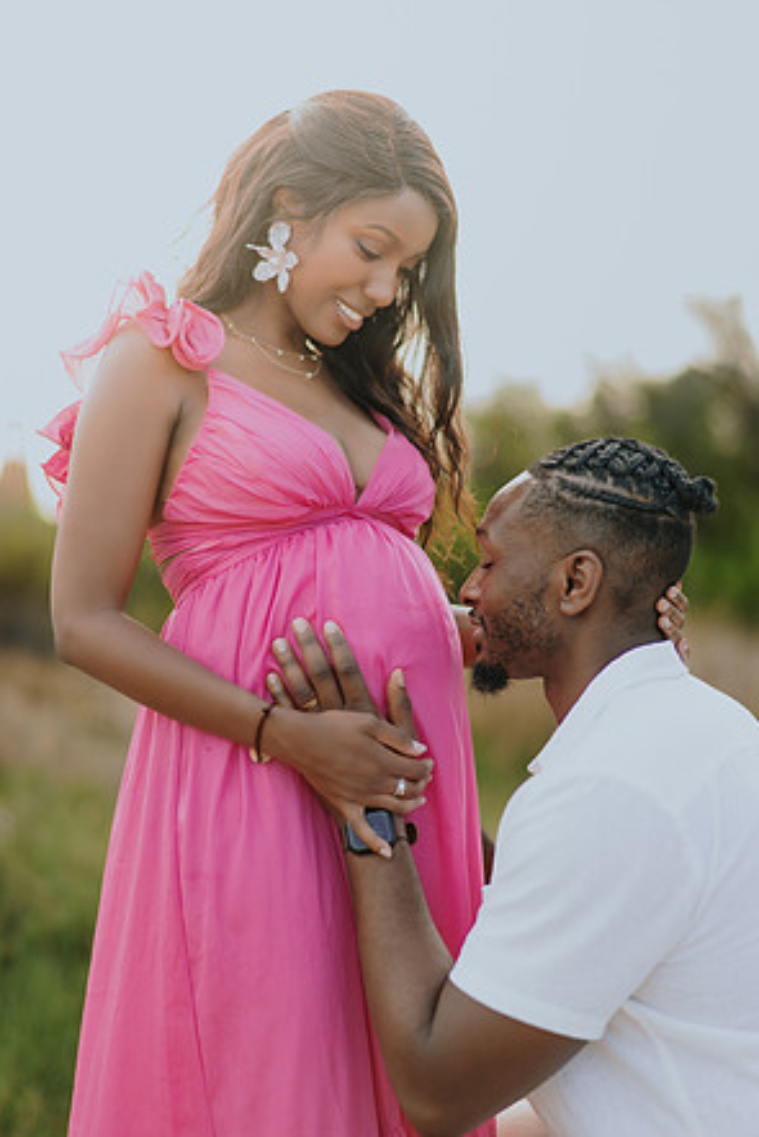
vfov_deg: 33.9
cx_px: 383
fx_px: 1864
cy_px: 574
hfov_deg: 23.0
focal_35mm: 59
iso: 50
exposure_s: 1/640
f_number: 1.4
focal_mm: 58
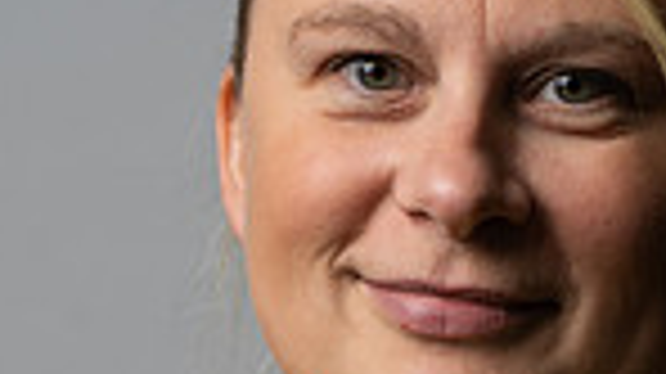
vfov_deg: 2.4
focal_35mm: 505
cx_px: 392
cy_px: 626
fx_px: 8912
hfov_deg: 4.3
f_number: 7.1
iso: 160
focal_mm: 159
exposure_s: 1/160
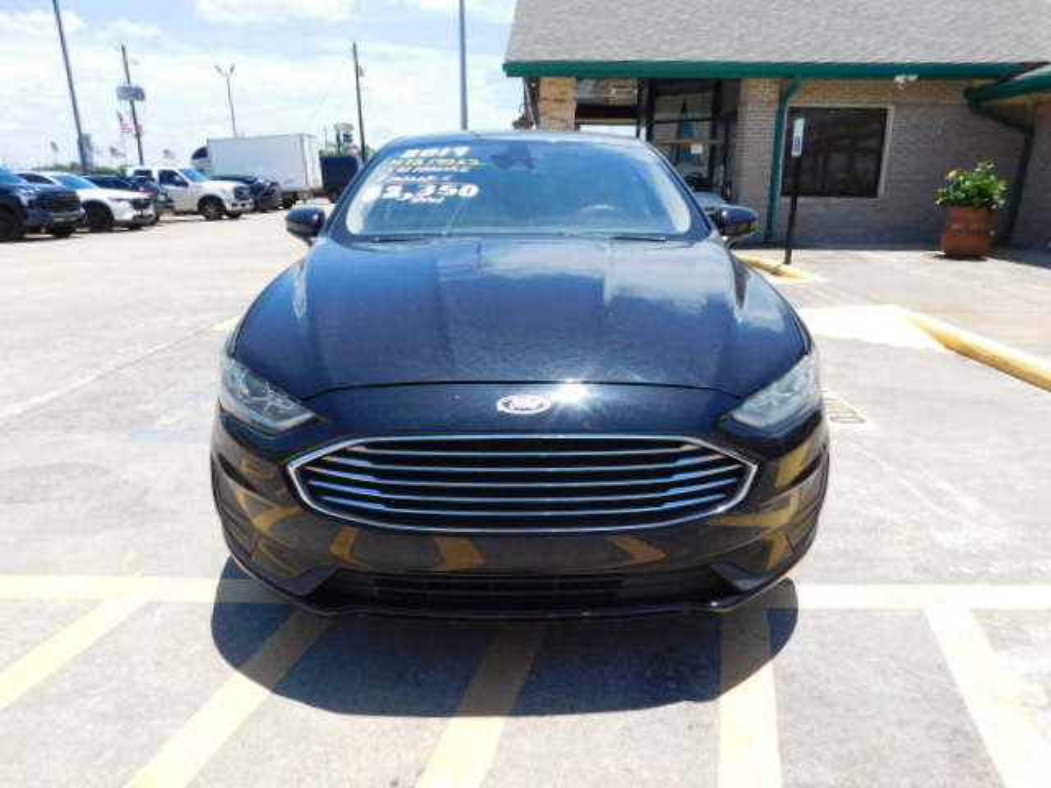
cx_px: 526
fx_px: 698
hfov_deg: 73.9
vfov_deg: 58.9
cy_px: 394
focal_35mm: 23
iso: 125
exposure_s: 1/1250
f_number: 3
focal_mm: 4
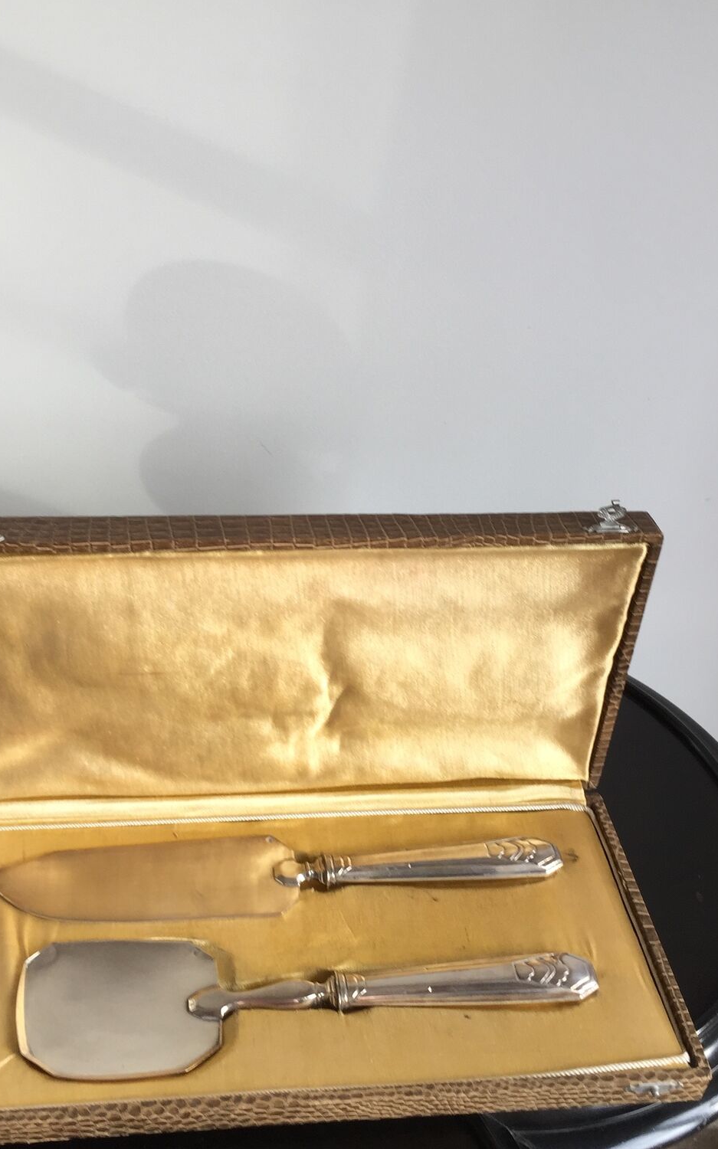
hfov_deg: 31.1
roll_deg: -3.6
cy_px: 543
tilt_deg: -38.1
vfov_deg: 48.2
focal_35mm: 41
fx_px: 1284
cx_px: 274
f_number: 2.2
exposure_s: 1/50
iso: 32
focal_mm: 4.15
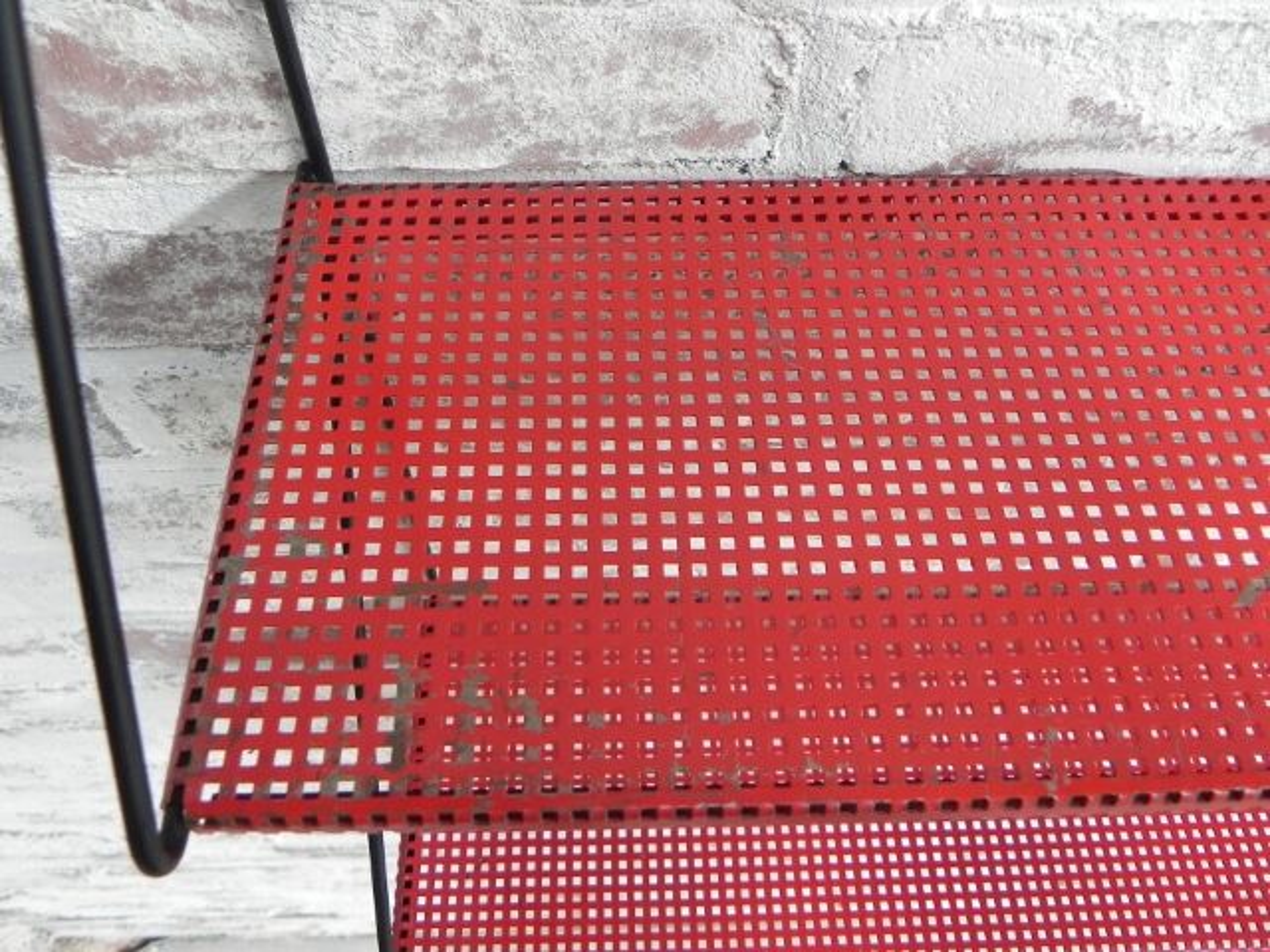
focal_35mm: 29
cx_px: 635
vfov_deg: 48.2
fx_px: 1064
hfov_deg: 61.7
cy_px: 476
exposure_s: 1/30
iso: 258
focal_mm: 5.2
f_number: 2.8
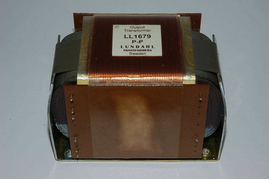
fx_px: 728
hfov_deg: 20.9
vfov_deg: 14.0
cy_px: 90
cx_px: 134
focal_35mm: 98
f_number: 22
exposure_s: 1/60
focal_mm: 65
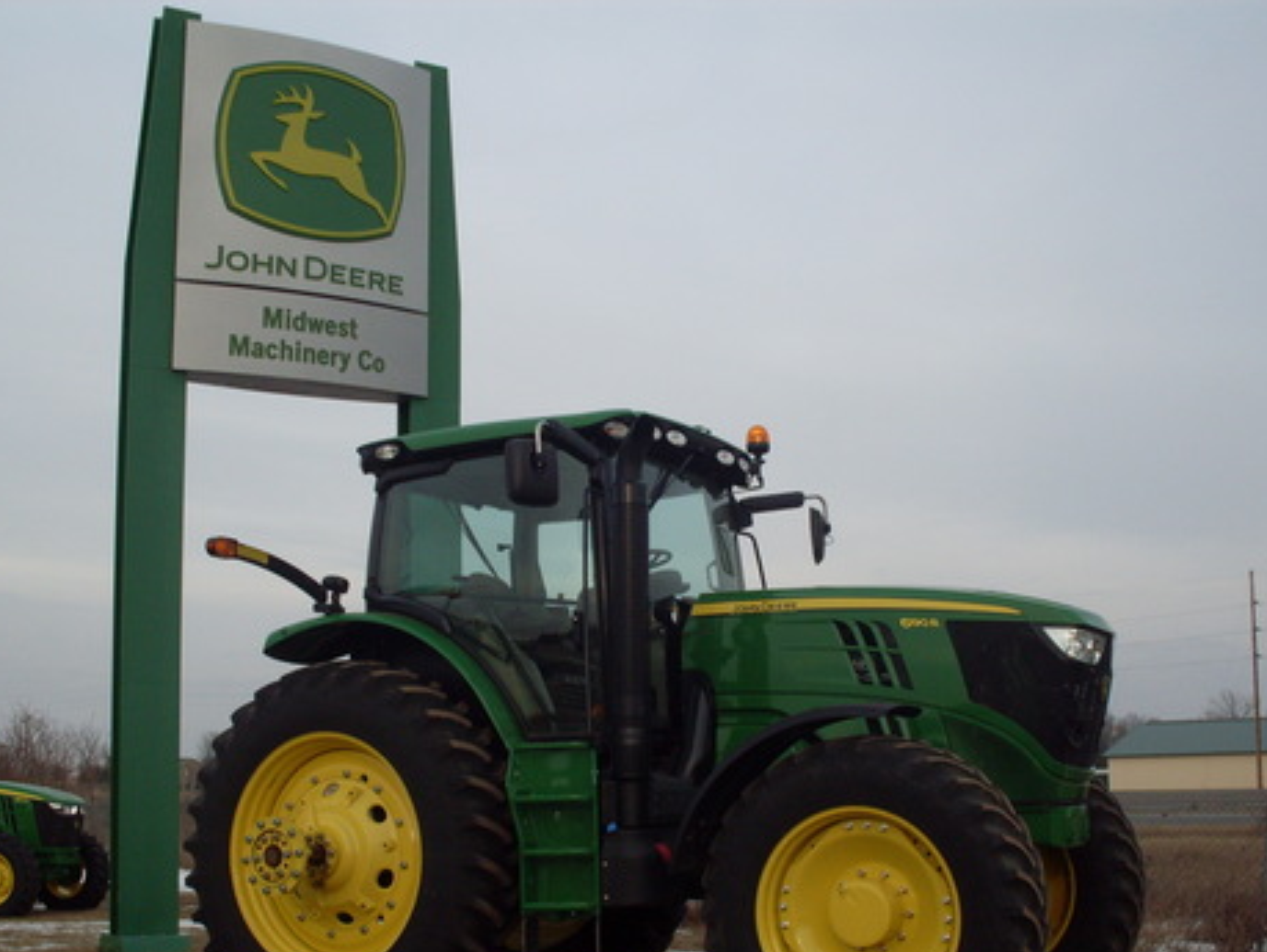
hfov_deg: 42.0
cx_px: 627
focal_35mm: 45
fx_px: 1648
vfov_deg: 32.2
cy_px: 560
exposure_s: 1/125
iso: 80
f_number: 8.4
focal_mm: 6.3
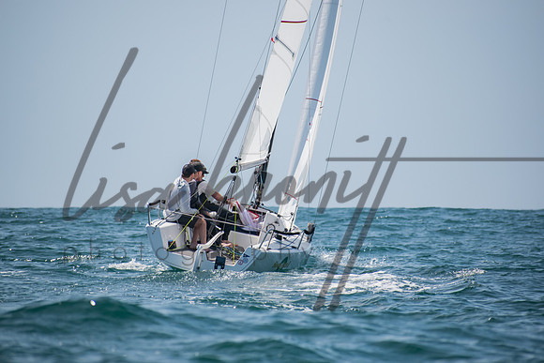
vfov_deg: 3.8
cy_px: 182
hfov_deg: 5.7
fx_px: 5441
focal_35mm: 360
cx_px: 272
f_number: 6.3
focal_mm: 240
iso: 200
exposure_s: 1/1000
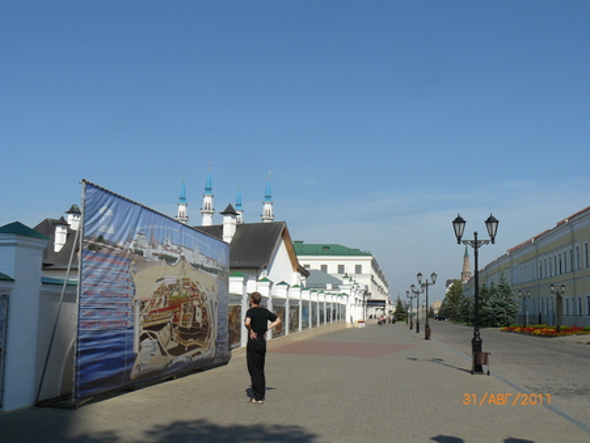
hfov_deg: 51.3
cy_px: 222
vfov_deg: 39.7
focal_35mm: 36
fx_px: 614
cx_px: 295
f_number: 7.1
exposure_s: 1/400
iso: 100
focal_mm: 6
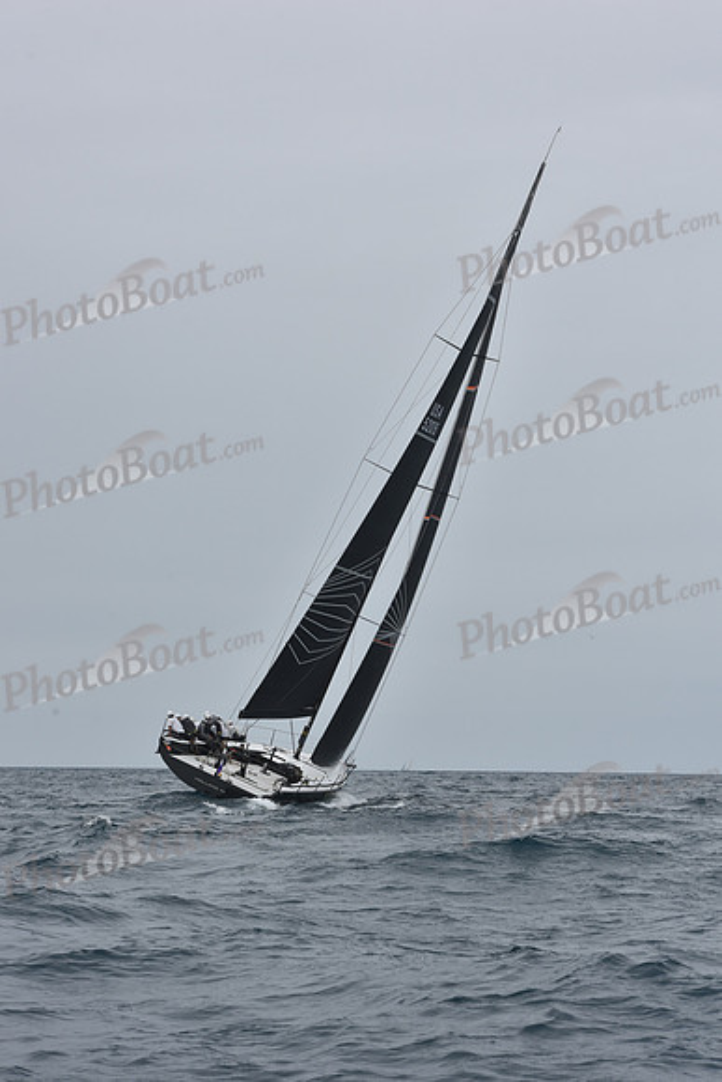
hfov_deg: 14.9
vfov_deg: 22.1
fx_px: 2766
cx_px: 361
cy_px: 541
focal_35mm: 92
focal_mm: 92
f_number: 10
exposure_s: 1/800
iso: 250
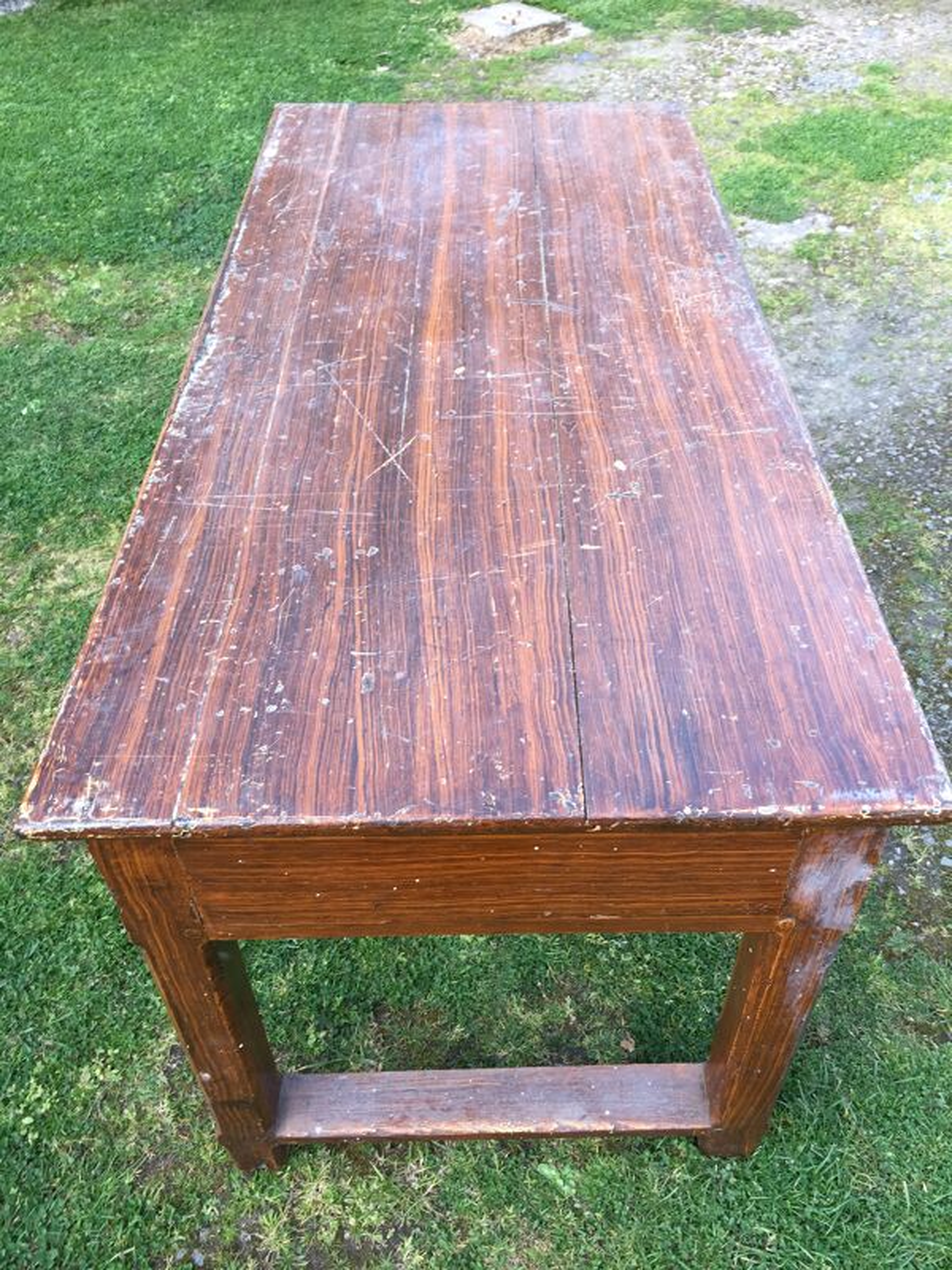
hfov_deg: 48.2
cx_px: 476
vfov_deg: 61.7
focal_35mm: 29
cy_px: 635
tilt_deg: -45.0
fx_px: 1063
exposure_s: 1/100
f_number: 2.2
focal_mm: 4.15
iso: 32
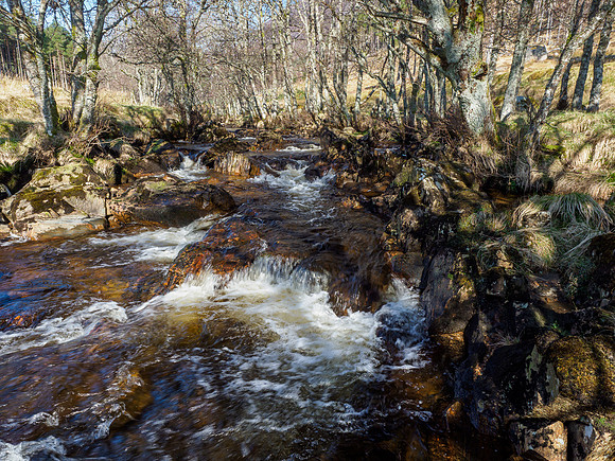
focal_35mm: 24
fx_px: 426
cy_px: 230
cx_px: 308
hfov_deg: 71.6
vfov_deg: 56.8
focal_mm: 12
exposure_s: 1/40
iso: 200
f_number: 7.1
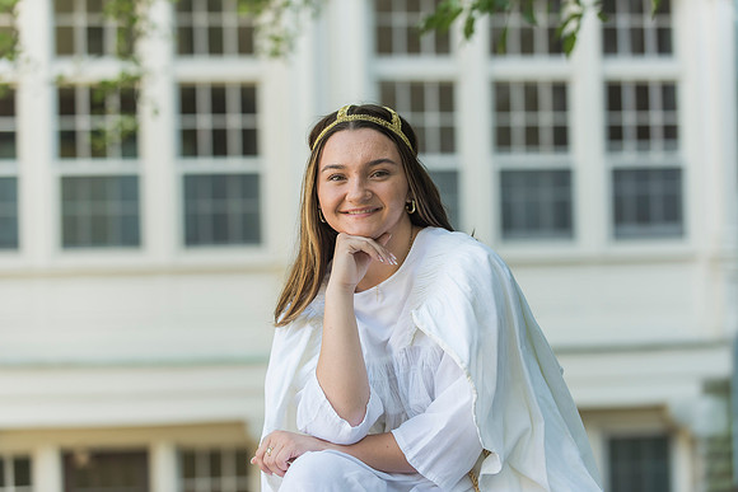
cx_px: 369
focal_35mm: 102
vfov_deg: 13.4
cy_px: 246
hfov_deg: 20.0
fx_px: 2091
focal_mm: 102
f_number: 3.5
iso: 320
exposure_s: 1/200
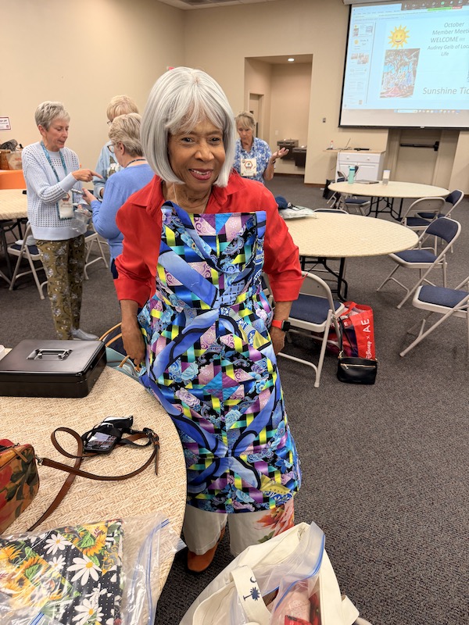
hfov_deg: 56.8
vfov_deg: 71.6
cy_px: 312
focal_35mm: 24
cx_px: 234
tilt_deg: -23.4
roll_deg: -3.0
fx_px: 434
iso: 100
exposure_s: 1/60
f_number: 1.78
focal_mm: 6.76
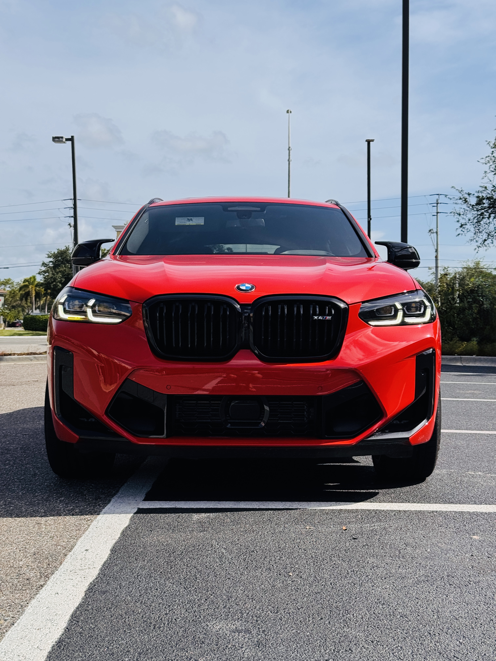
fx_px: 917
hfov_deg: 30.3
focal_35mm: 48
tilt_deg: -1.4
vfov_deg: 39.7
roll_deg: +1.7
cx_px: 248
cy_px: 330
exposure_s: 1/5848
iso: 64
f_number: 1.78
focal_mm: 6.76
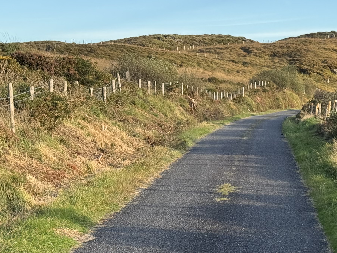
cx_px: 349
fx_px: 1042
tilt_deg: -3.8
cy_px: 151
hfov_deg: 17.9
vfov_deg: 13.8
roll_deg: +0.4
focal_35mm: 107
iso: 64
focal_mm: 6.76
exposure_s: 1/1458
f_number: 1.78
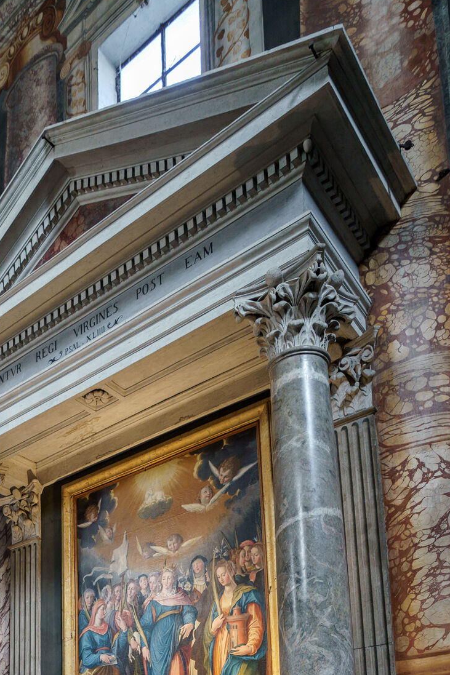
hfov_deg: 35.9
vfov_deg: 43.3
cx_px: 60
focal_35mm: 35
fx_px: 656
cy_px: 730
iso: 500
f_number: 2.8
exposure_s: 1/30
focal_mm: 16
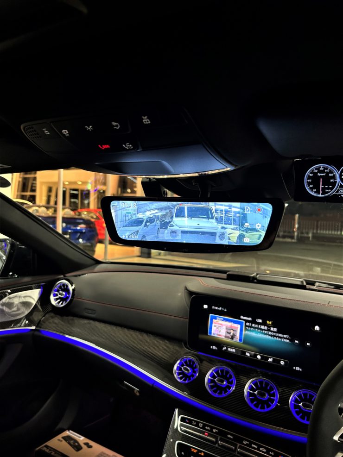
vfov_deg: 67.3
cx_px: 172
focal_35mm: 26
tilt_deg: -2.9
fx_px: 344
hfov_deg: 53.1
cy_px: 228
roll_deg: -2.3
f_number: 1.5
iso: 100
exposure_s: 1/60
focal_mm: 5.7
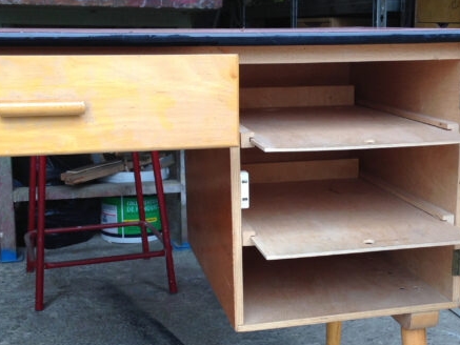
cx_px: 280
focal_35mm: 58
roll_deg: +1.1
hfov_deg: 33.1
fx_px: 771
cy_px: 184
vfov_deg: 25.2
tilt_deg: -10.6
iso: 50
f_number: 2.4
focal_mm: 4.12
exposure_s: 1/120
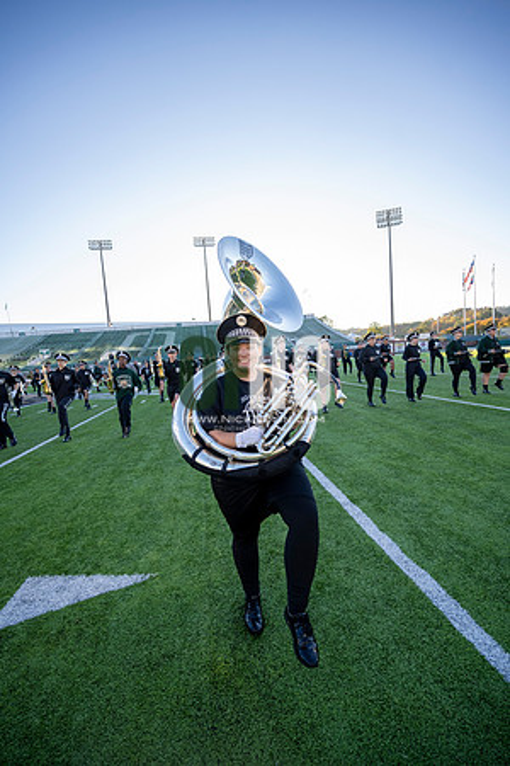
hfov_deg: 81.2
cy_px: 383
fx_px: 297
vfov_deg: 104.3
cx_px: 255
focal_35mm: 14
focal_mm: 14
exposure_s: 1/500
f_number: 4
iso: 320
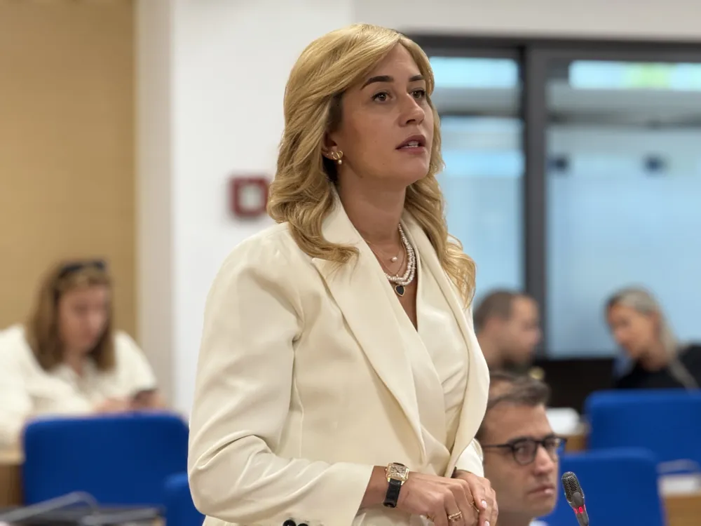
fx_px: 2430
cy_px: 263
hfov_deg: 16.4
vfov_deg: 12.3
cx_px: 350
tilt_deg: +0.6
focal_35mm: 120
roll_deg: -0.1
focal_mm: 15.66
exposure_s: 1/50
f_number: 2.8
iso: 160
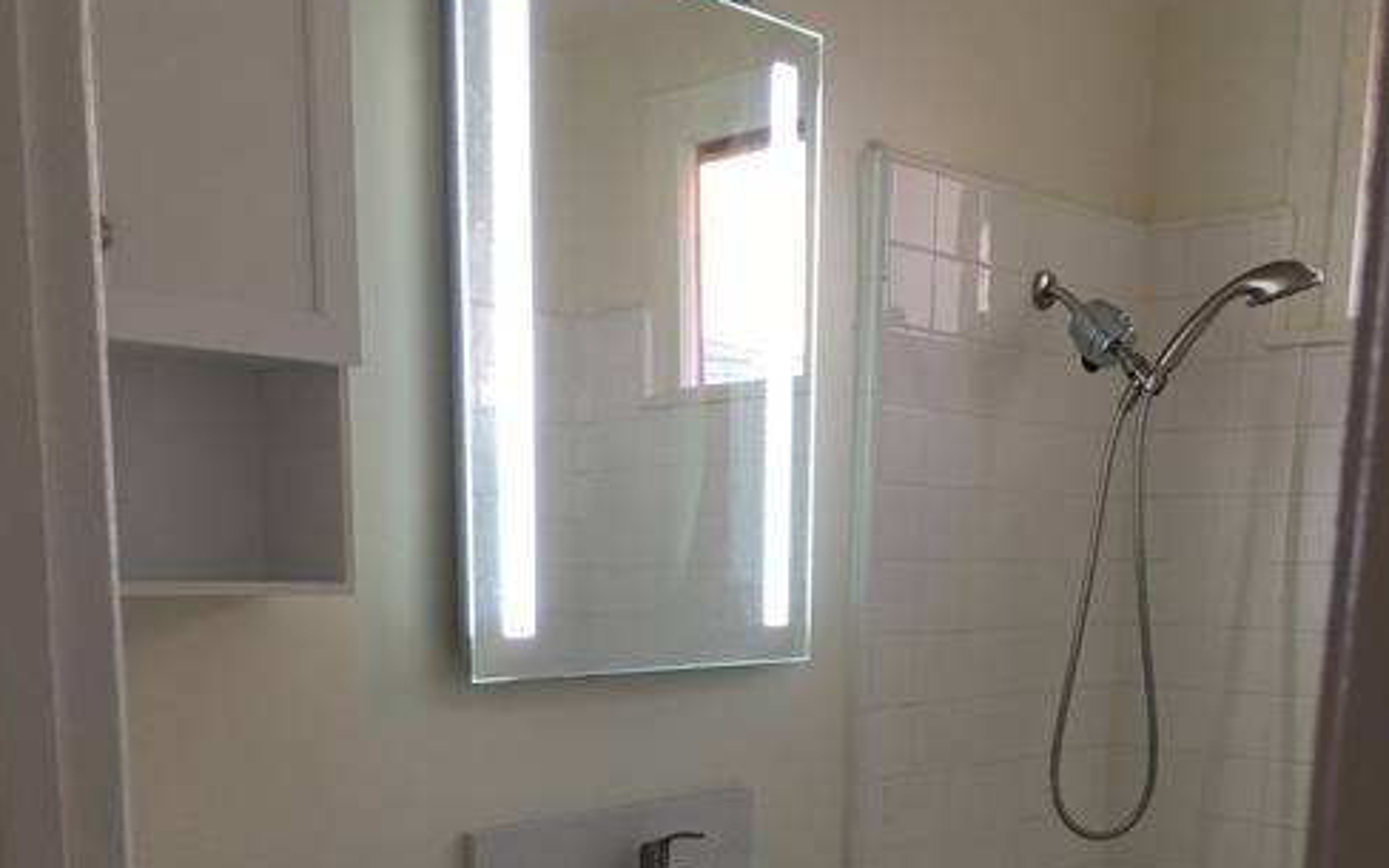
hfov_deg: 47.2
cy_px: 869
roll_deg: -1.8
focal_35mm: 42
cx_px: 683
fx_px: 1590
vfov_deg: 28.6
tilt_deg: -10.5
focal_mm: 4.15
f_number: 2.2
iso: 50
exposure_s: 1/15
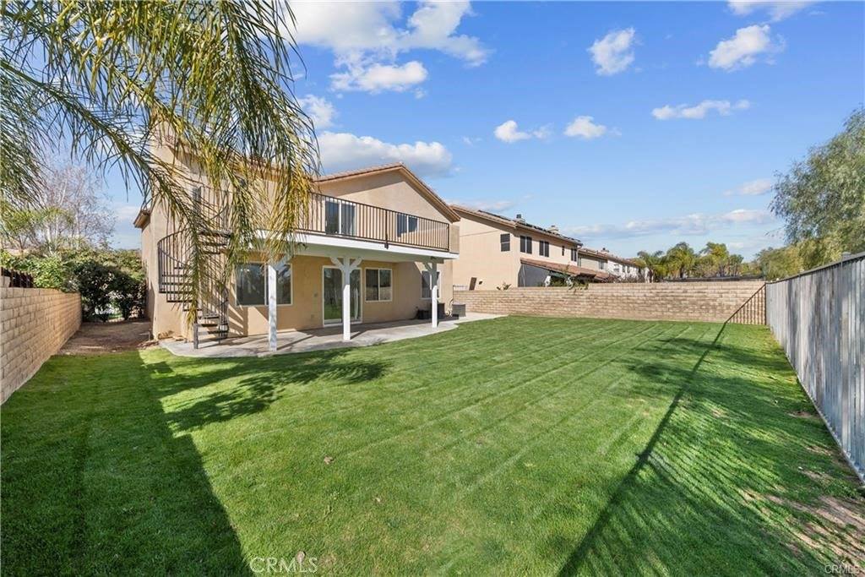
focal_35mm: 13
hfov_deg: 108.3
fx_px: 312
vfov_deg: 85.4
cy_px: 288
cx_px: 432
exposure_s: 1/100
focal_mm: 13
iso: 200
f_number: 9
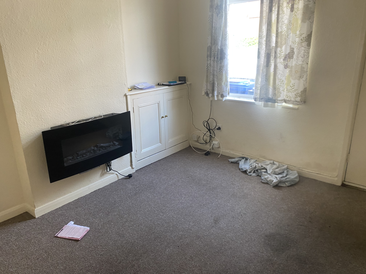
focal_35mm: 26
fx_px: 275
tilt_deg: -18.5
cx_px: 183
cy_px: 137
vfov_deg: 53.1
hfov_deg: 67.3
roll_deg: +1.2
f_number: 1.8
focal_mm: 4.25
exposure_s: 1/72
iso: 125
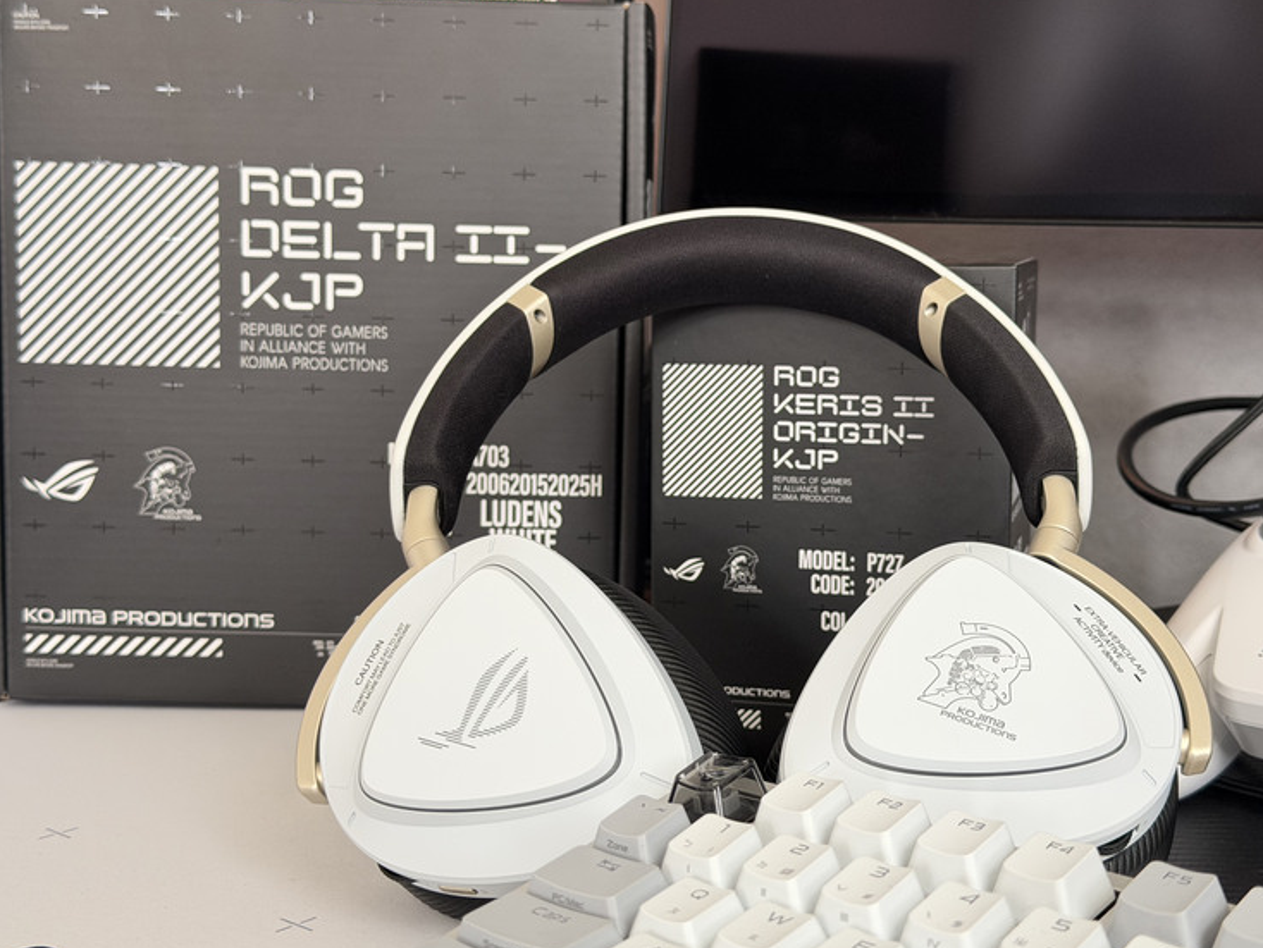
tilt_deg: -8.3
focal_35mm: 51
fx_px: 1861
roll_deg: +0.3
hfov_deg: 37.5
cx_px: 669
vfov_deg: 28.6
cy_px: 467
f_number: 1.78
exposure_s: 1/57
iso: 250
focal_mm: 6.76
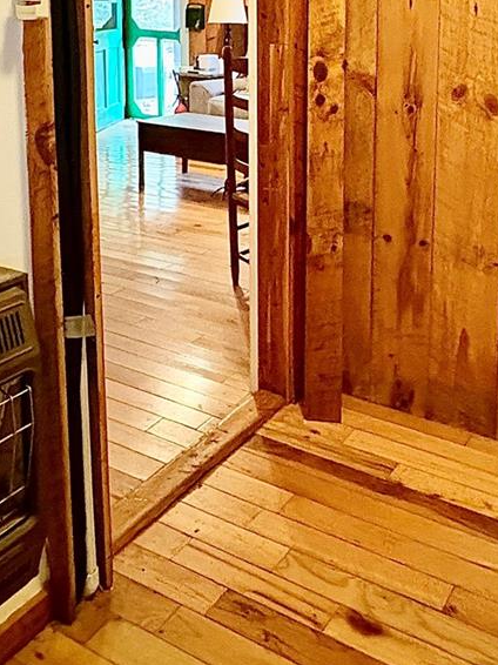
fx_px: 729
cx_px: 372
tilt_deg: -6.6
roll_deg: -1.3
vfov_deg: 45.1
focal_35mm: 38
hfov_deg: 36.8
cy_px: 85
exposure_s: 1/30
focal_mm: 2.22
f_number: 2.2
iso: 1000
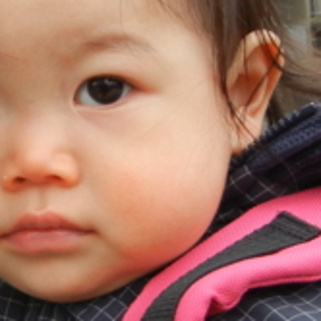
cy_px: 99
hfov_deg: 13.0
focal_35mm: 128
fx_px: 1343
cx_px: -151
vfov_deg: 13.6
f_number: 3.5
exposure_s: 1/262
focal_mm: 5.4
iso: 160
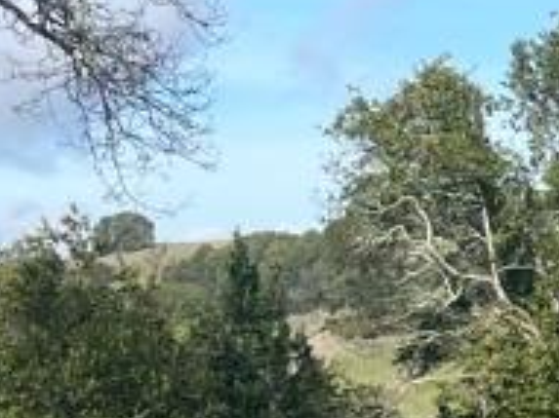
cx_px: 1136
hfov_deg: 9.1
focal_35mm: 204
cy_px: 63
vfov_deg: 7.3
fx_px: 3292
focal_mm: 5.1
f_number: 1.6
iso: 50
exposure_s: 1/3413
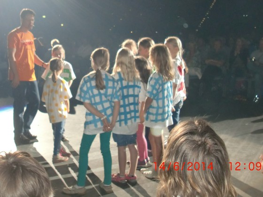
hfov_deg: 51.4
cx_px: 132
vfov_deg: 39.7
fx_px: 274
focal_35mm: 36
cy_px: 98
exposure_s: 1/60
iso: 320
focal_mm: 6.3
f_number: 2.8
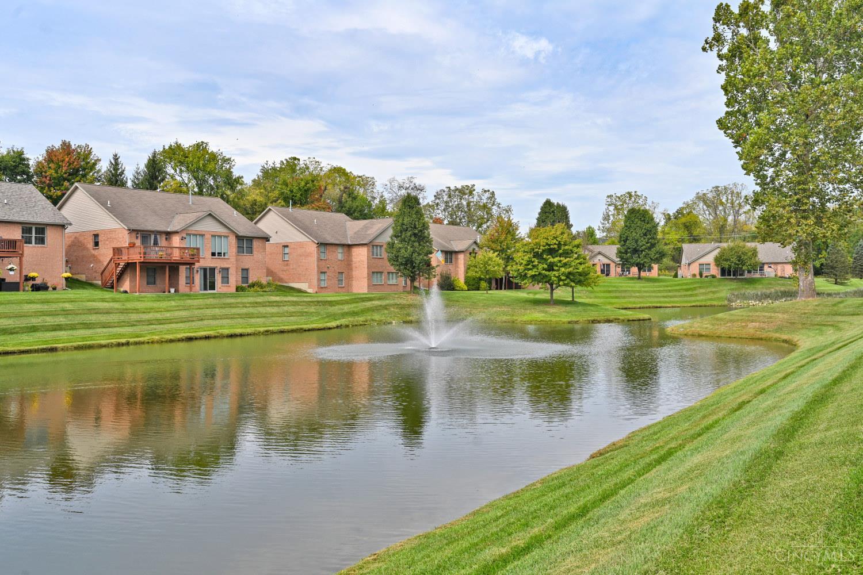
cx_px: 432
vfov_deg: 43.6
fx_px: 719
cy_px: 288
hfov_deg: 61.9
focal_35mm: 30
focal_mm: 30
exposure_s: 1/400
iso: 100
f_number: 7.1
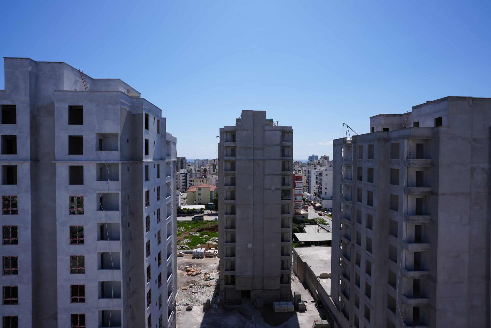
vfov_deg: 64.5
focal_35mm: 19
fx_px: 259
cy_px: 164
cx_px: 246
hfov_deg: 86.9
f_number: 10
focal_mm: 19
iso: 100
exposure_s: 1/250
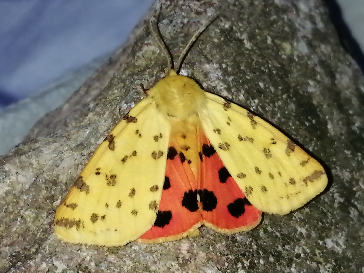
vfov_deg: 14.2
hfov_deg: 18.9
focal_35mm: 104
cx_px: 182
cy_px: 136
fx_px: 1094
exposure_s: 1/33.3
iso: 125
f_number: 1.8
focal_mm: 3.46
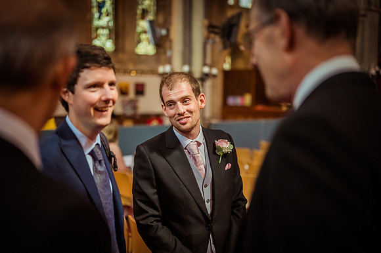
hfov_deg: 39.6
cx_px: 190
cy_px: 126
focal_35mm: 50
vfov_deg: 27.0
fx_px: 529
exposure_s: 1/2500
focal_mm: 50
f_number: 1.8
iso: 3200
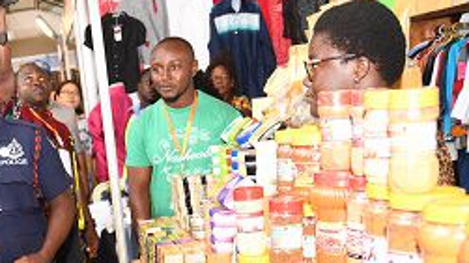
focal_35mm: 60
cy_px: 291
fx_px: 746
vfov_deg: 19.2
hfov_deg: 31.7
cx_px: -19
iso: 1250
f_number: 5
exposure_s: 1/200
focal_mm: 24
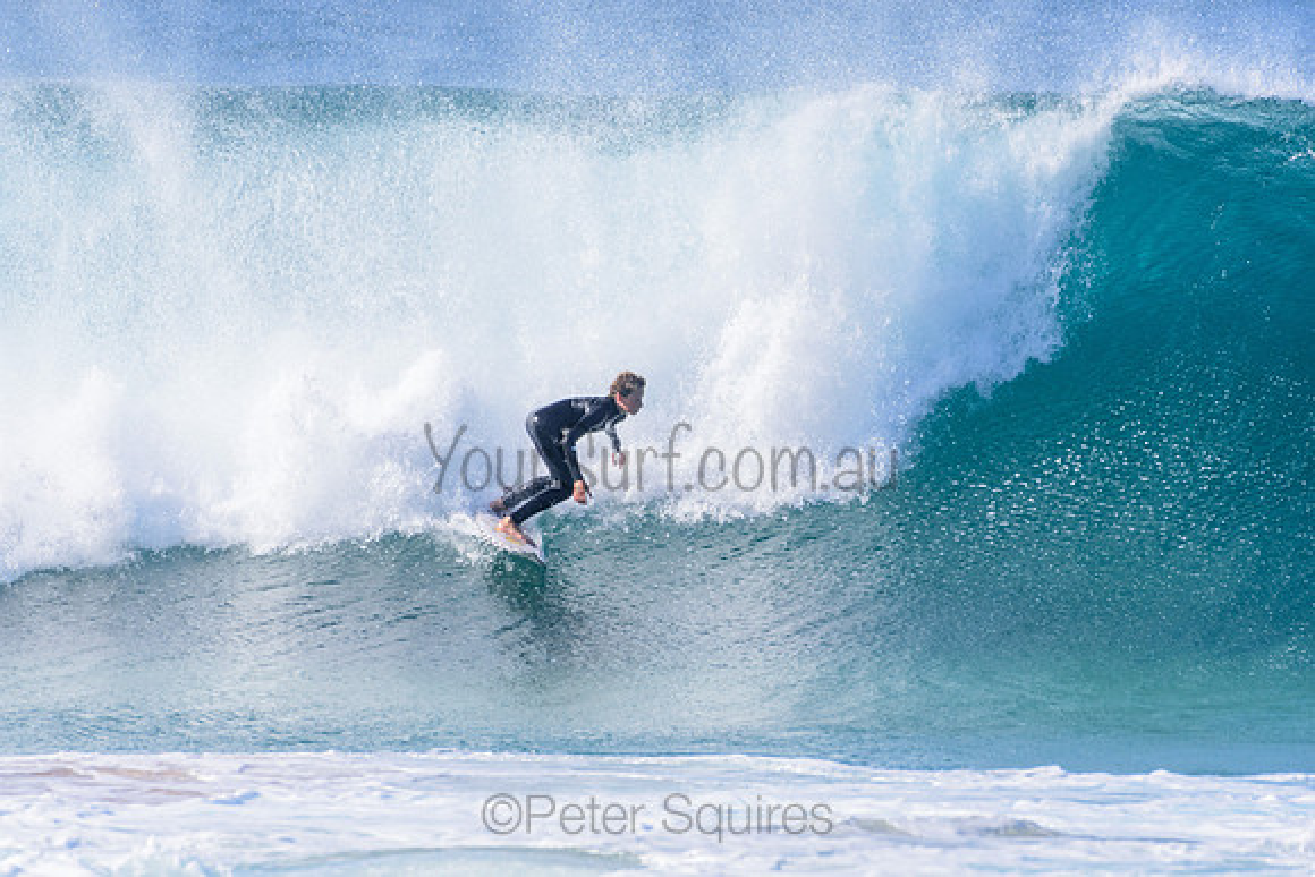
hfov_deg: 2.7
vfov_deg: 1.8
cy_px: 438
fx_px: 27401
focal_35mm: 750
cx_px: 658
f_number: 5.6
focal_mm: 500
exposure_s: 1/2000
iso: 360
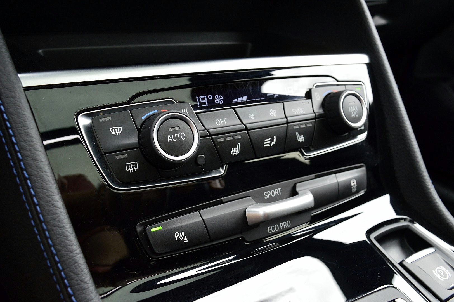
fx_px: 416
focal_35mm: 33
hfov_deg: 57.3
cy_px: 151
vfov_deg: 39.9
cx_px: 227
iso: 800
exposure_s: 1/60
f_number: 8
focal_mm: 22
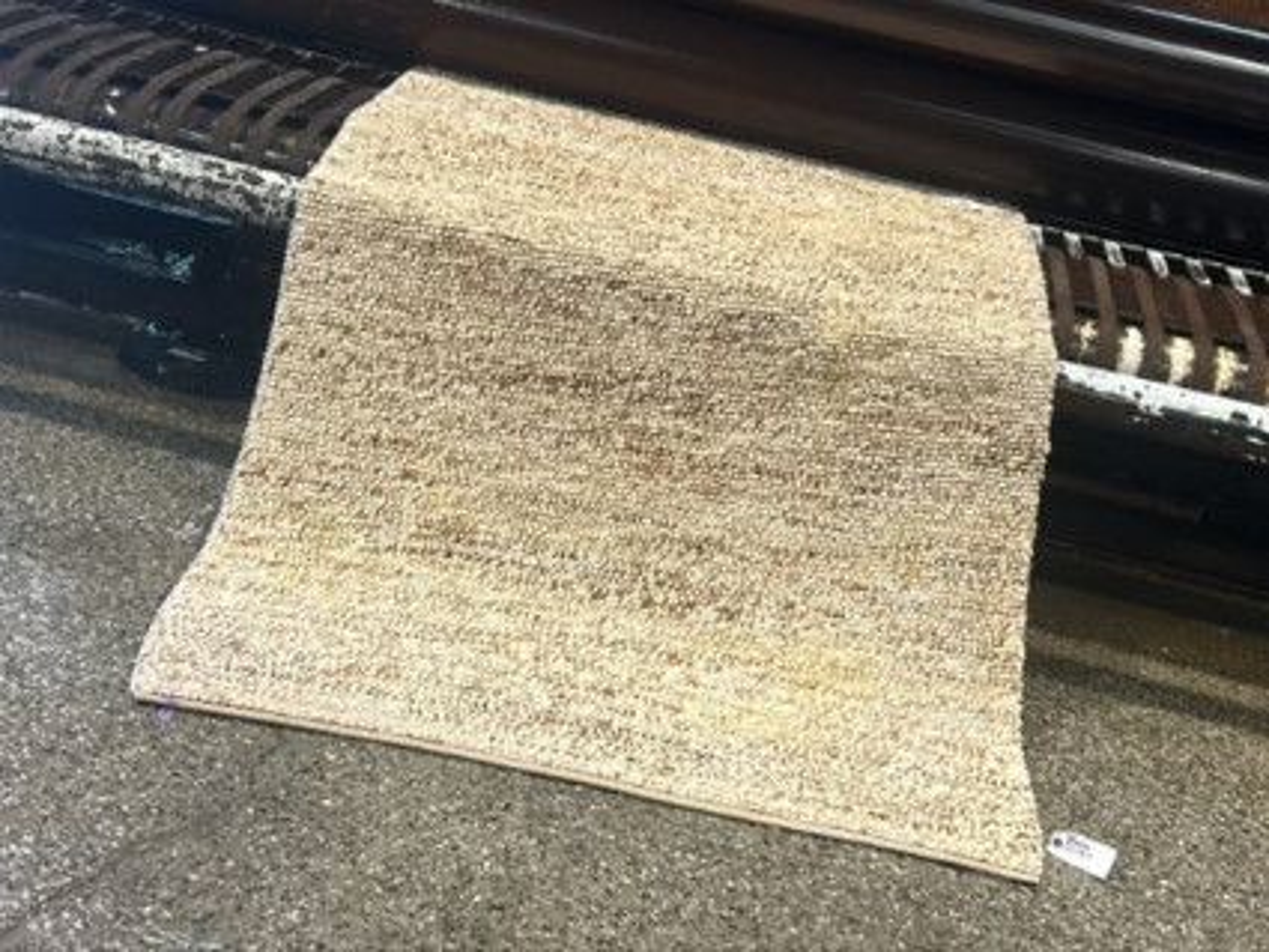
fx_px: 2090
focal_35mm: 57
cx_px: 634
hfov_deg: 33.8
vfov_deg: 25.7
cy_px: 476
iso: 20
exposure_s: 1/23
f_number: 2.8
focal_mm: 6.6
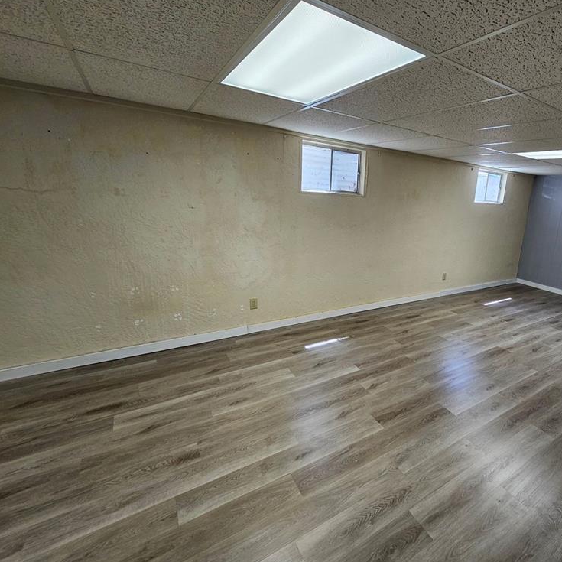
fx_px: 294
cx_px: 378
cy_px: 273
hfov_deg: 84.2
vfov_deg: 87.4
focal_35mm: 16
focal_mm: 2.2
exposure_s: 1/60
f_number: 2.2
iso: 100
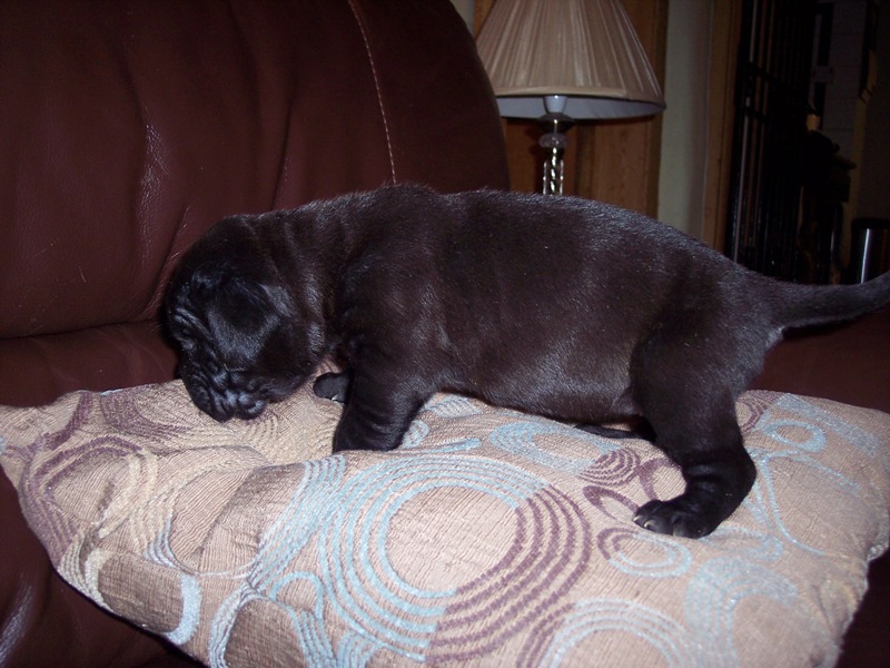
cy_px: 334
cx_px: 445
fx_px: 1003
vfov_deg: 36.8
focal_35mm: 39
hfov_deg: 47.9
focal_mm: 8
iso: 140
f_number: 2.8
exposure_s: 1/60
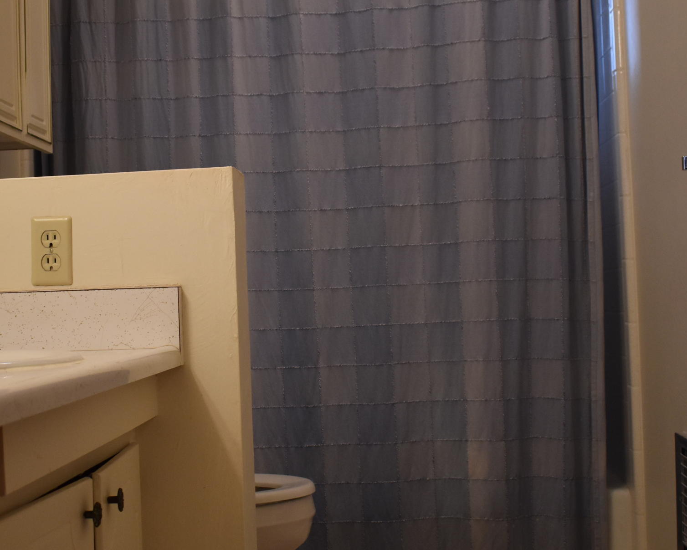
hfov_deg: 33.5
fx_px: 1139
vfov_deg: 27.1
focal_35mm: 56
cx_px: 275
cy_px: 247
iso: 800
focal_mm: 20
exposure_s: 1/160
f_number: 3.8
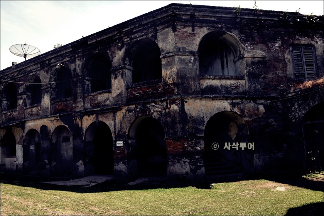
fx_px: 261
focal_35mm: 29
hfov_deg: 63.6
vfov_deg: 45.0
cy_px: 108
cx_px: 162
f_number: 14
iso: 200
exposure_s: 1/250
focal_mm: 29
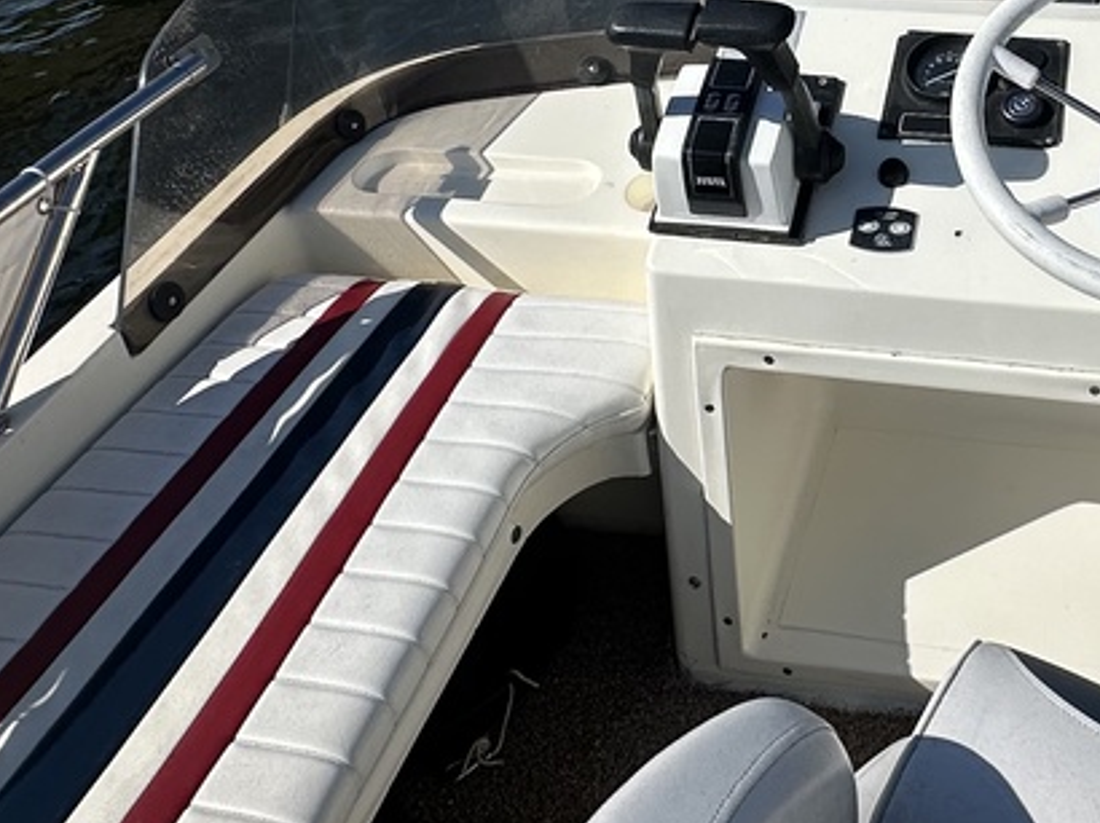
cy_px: -59
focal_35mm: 41
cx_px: 934
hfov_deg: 42.9
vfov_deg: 31.5
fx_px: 1302
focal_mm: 2.22
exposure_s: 1/4464
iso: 50
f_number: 2.2
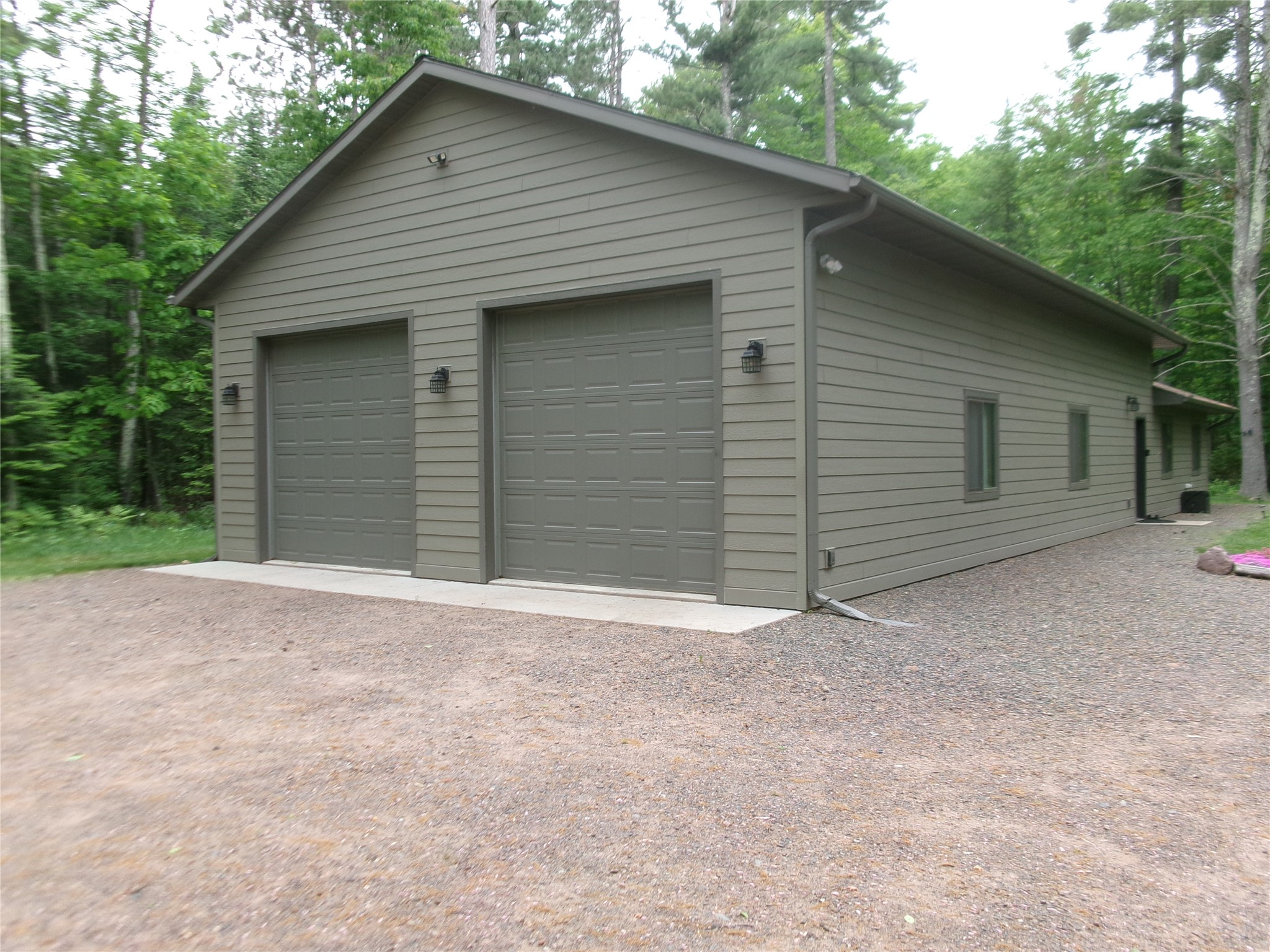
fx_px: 1027
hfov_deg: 63.4
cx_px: 635
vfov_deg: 49.7
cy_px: 476
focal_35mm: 28
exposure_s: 1/90
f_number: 3.9
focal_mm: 5.1
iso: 100
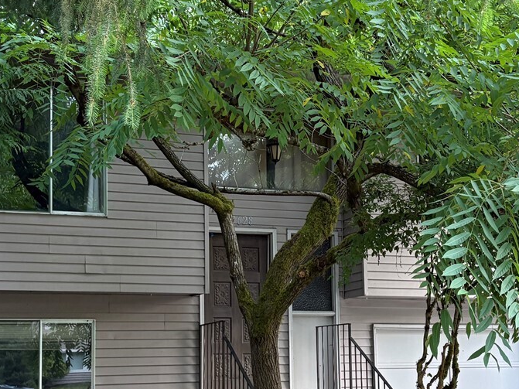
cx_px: 281
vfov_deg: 23.4
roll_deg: +1.0
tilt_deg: +5.9
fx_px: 929
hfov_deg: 31.2
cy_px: 283
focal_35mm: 62
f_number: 1.6
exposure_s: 1/60
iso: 160
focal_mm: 5.96
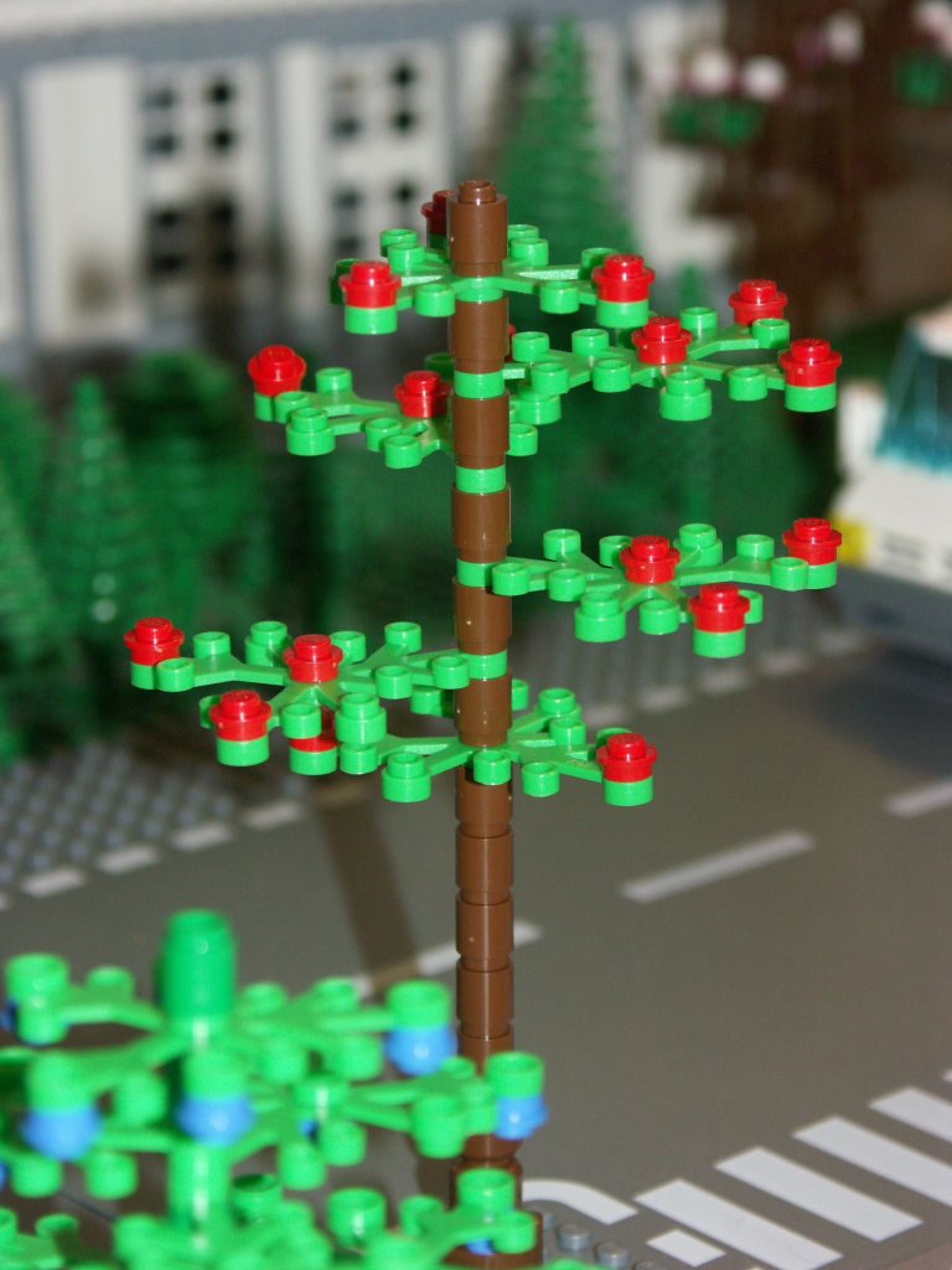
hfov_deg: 11.9
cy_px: 635
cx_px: 476
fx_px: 4584
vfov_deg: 15.8
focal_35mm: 125
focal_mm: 31.88
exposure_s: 1/125
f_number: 3.2
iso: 200
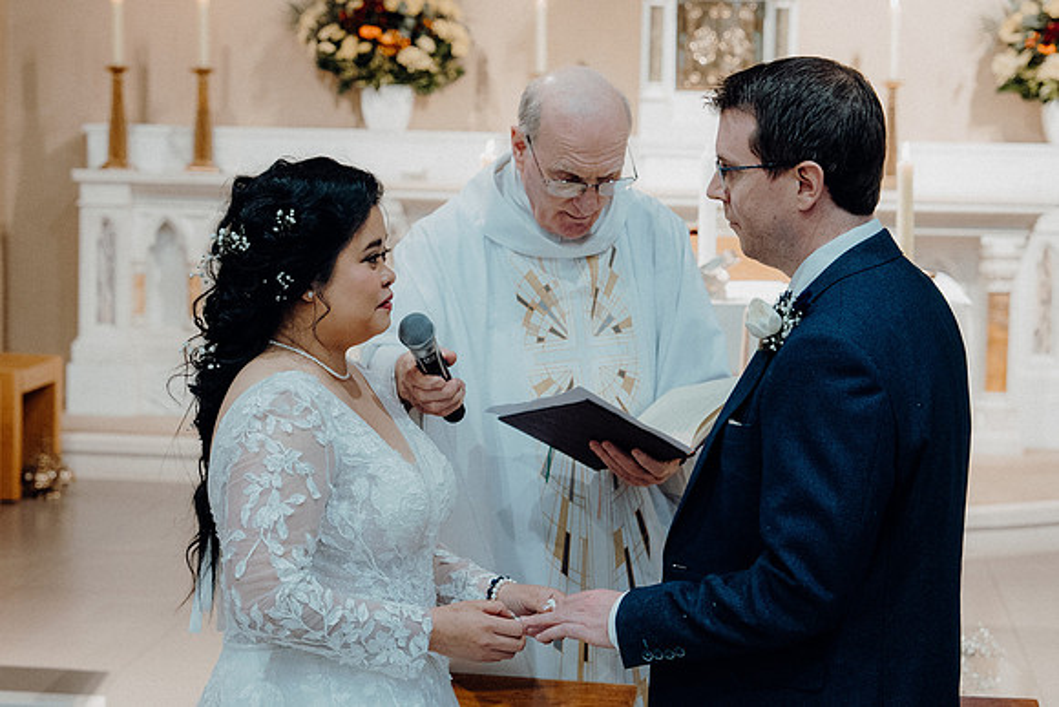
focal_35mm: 79
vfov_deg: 17.3
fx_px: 2324
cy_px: 354
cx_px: 530
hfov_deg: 25.7
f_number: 3.5
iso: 2000
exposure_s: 1/160
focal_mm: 53
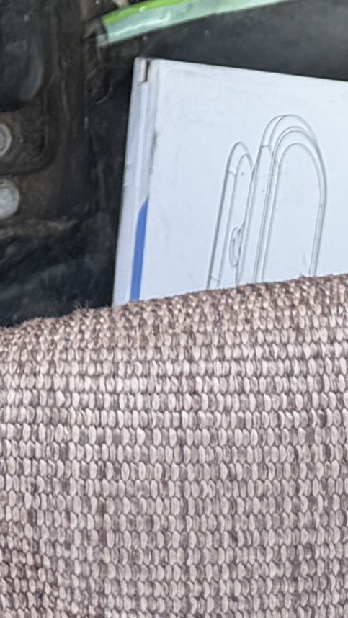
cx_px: 86
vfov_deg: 10.9
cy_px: -761
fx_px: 2853
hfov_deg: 7.0
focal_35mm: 174
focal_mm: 6.76
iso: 80
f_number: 1.78
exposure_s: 1/376
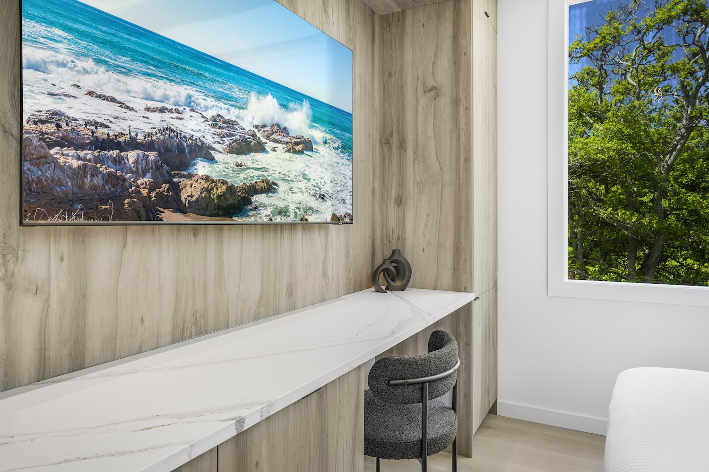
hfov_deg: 76.1
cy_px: 236
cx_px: 354
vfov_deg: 55.1
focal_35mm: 23
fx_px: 453
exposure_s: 1/20
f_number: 9
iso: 250
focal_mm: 23
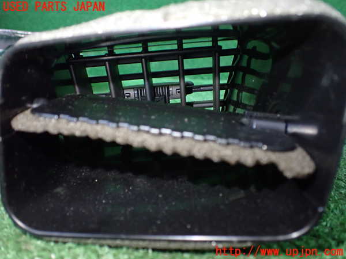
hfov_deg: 60.0
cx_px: 173
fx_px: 300
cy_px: 130
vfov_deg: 46.8
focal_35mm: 30
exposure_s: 1/40
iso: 800
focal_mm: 5.4
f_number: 2.3
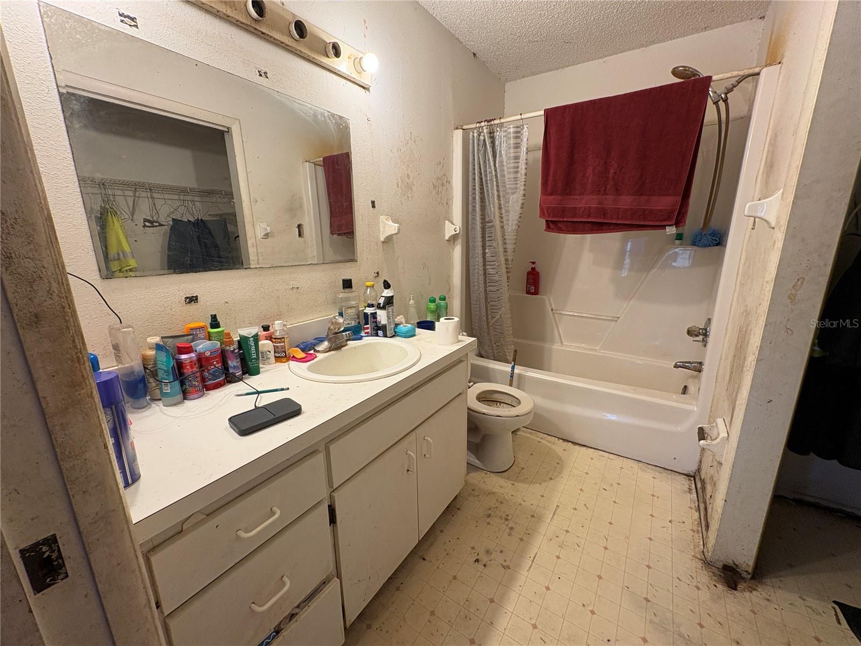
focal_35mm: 14
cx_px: 430
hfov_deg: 102.1
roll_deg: +0.8
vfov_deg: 85.7
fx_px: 348
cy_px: 323
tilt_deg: -13.8
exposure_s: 1/60
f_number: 2.2
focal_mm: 2.22
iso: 160
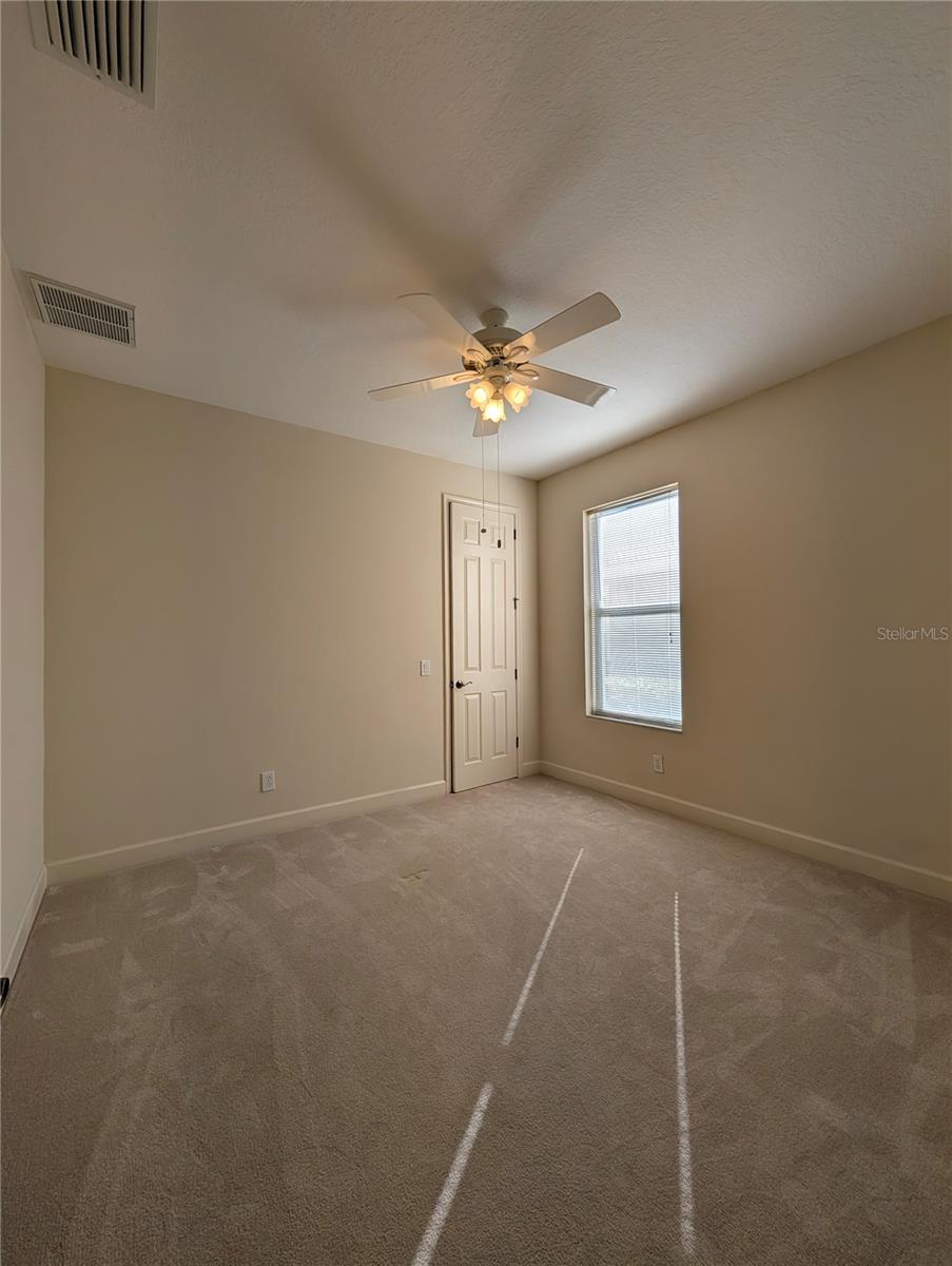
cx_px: 476
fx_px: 439
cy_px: 633
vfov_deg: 110.5
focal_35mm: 12
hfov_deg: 94.6
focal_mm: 2.02
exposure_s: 1/976
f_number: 1.7
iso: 49
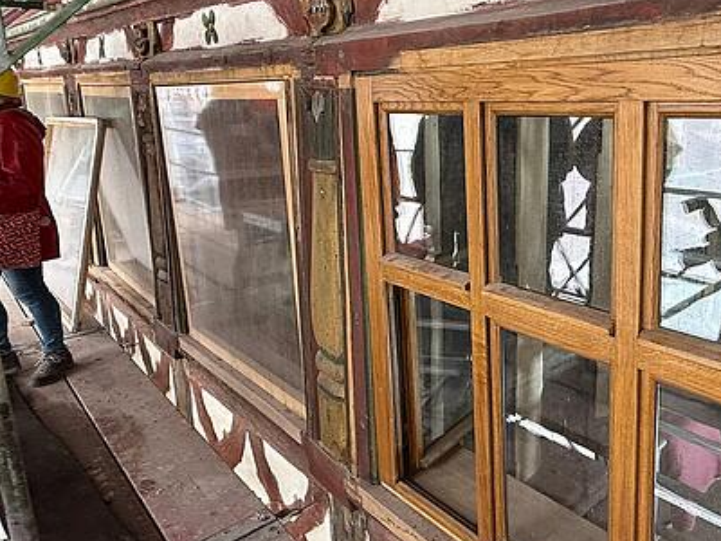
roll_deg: +2.1
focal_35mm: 28
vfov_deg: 49.3
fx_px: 583
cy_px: 207
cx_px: 575
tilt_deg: -11.3
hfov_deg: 58.6
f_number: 2.2
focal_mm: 2.22
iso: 200
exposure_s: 1/99
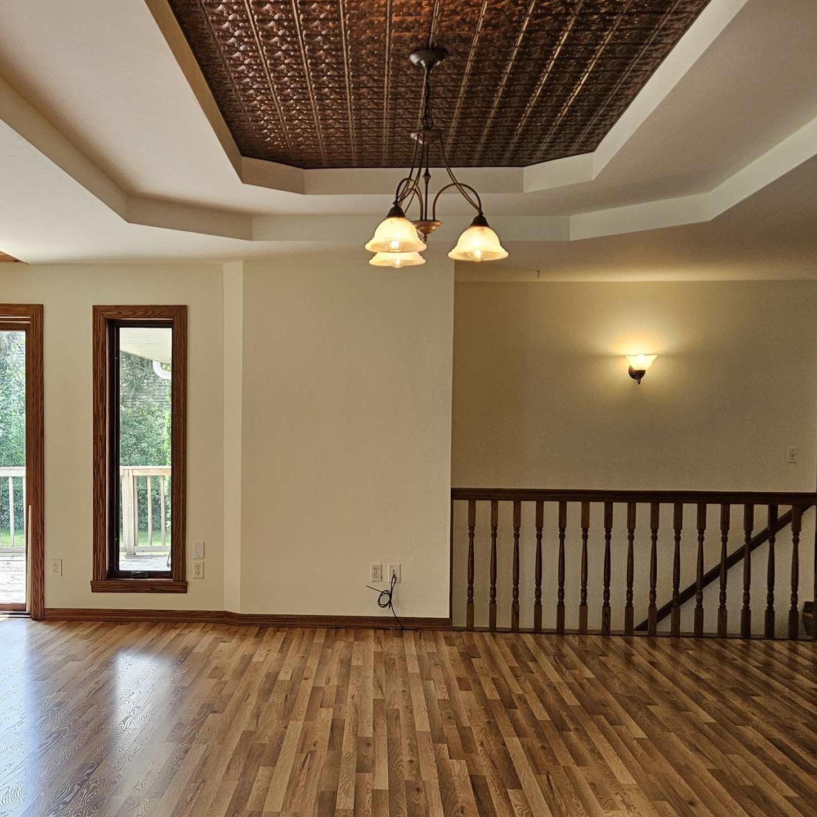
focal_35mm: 43
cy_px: 489
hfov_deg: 39.0
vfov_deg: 39.0
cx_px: 321
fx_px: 1148
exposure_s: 1/120
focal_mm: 5.4
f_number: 1.8
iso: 80
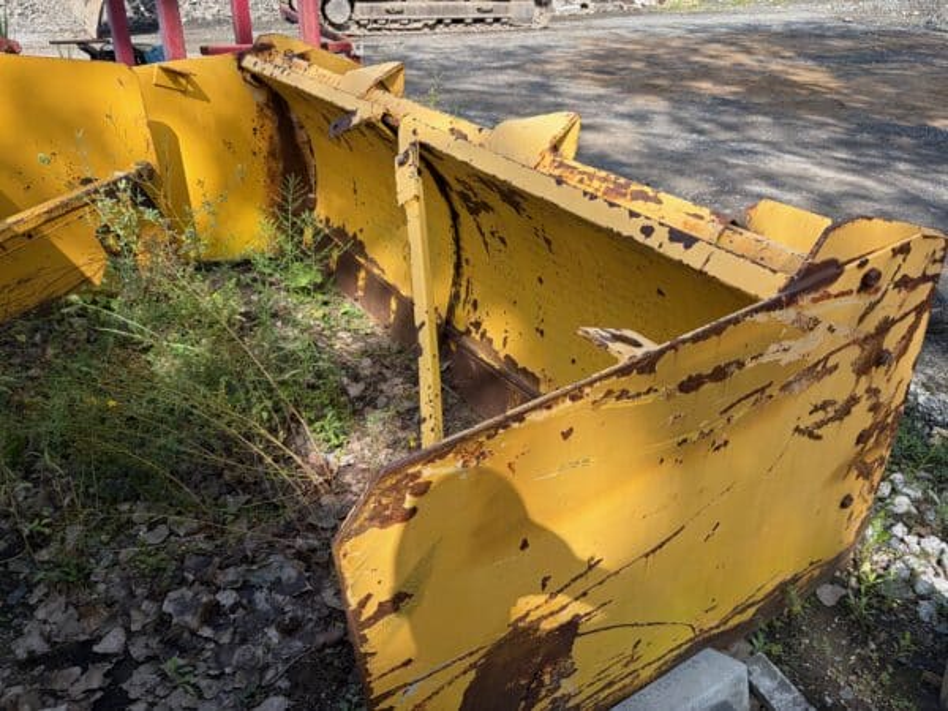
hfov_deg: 67.3
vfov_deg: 53.1
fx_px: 712
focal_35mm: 26
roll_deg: +1.1
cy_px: 356
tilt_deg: -27.4
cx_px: 474
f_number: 1.6
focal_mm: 5.96
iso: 50
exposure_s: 1/1001
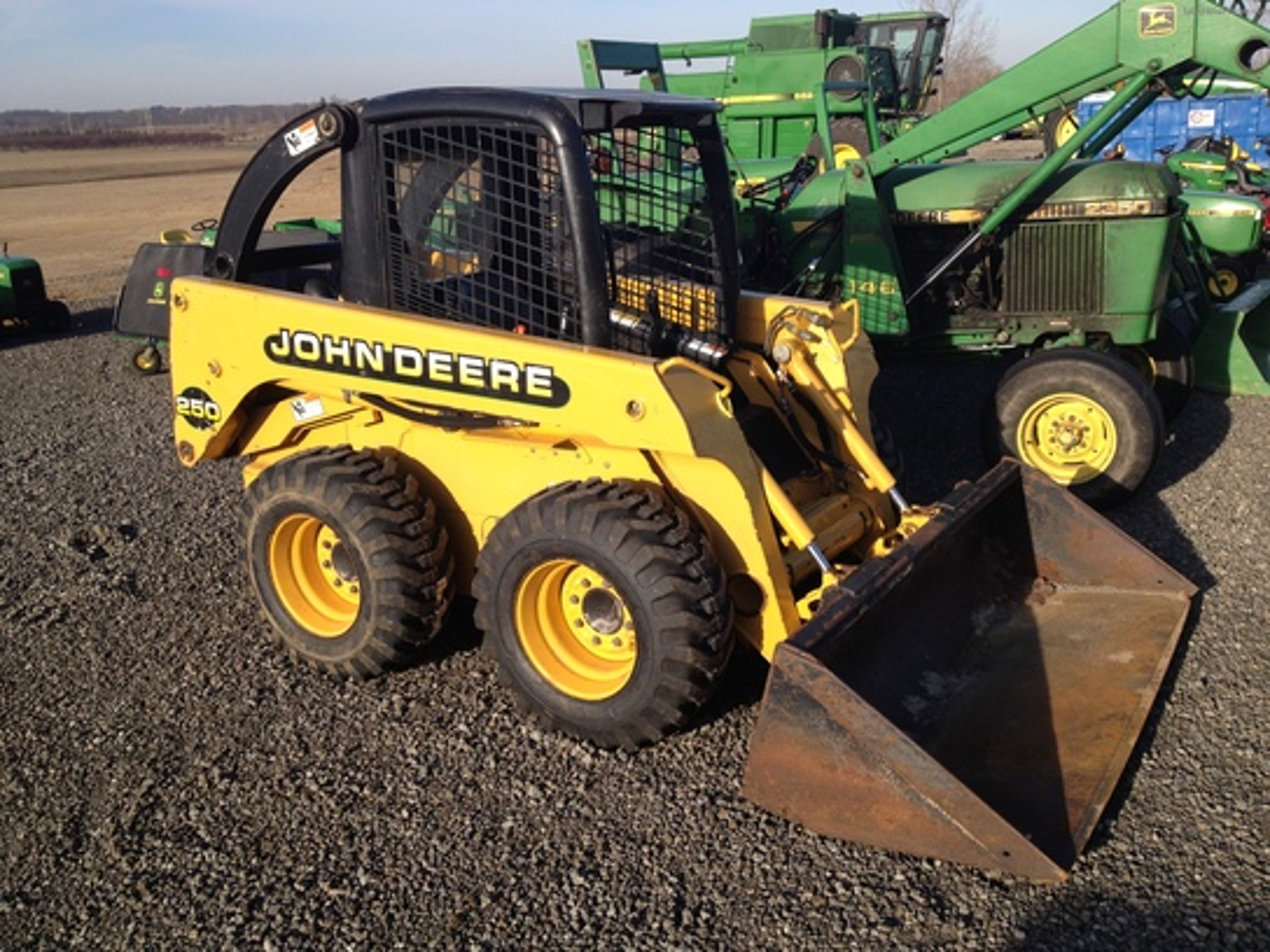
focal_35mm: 35
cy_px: 476
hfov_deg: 52.6
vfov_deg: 40.7
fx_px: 1284
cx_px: 635
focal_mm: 4.28
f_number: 2.4
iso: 50
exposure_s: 1/1062
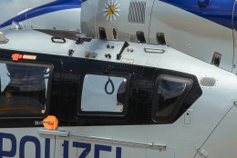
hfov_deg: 7.6
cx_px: 159
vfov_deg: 5.1
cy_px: 9
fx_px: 1773
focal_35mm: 269
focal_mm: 70
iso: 100
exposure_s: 1/200
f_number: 14
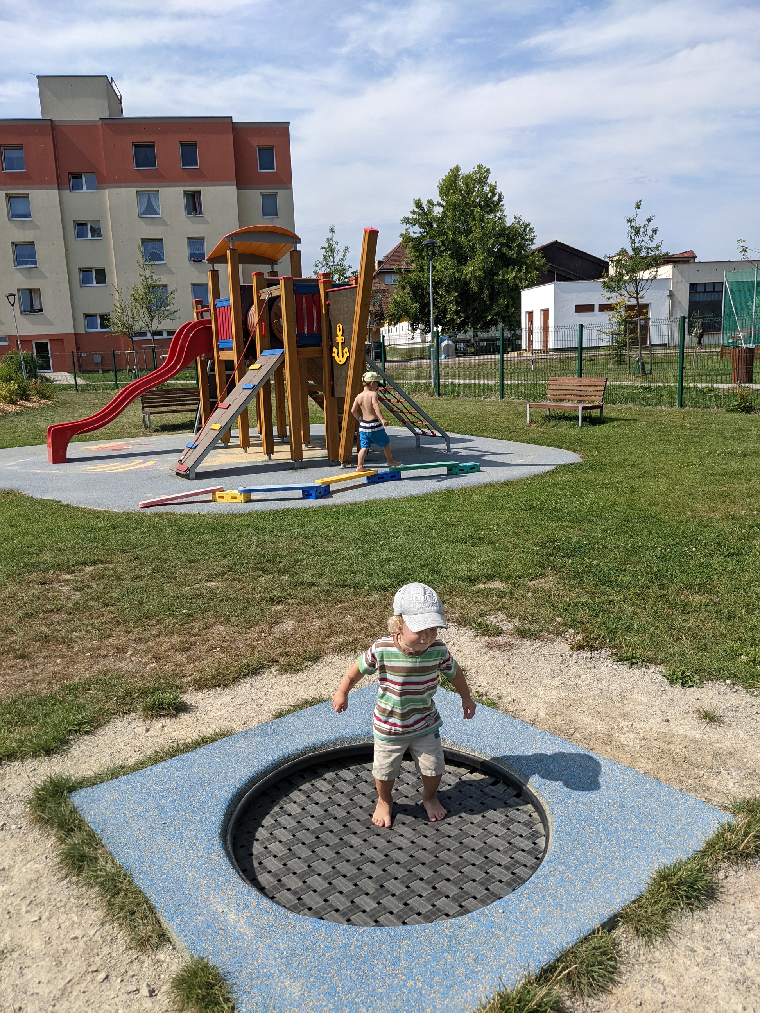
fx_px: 790
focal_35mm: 27
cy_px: 506
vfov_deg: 65.3
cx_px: 380
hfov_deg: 51.4
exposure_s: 1/3906
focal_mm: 4.38
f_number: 1.73
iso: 73
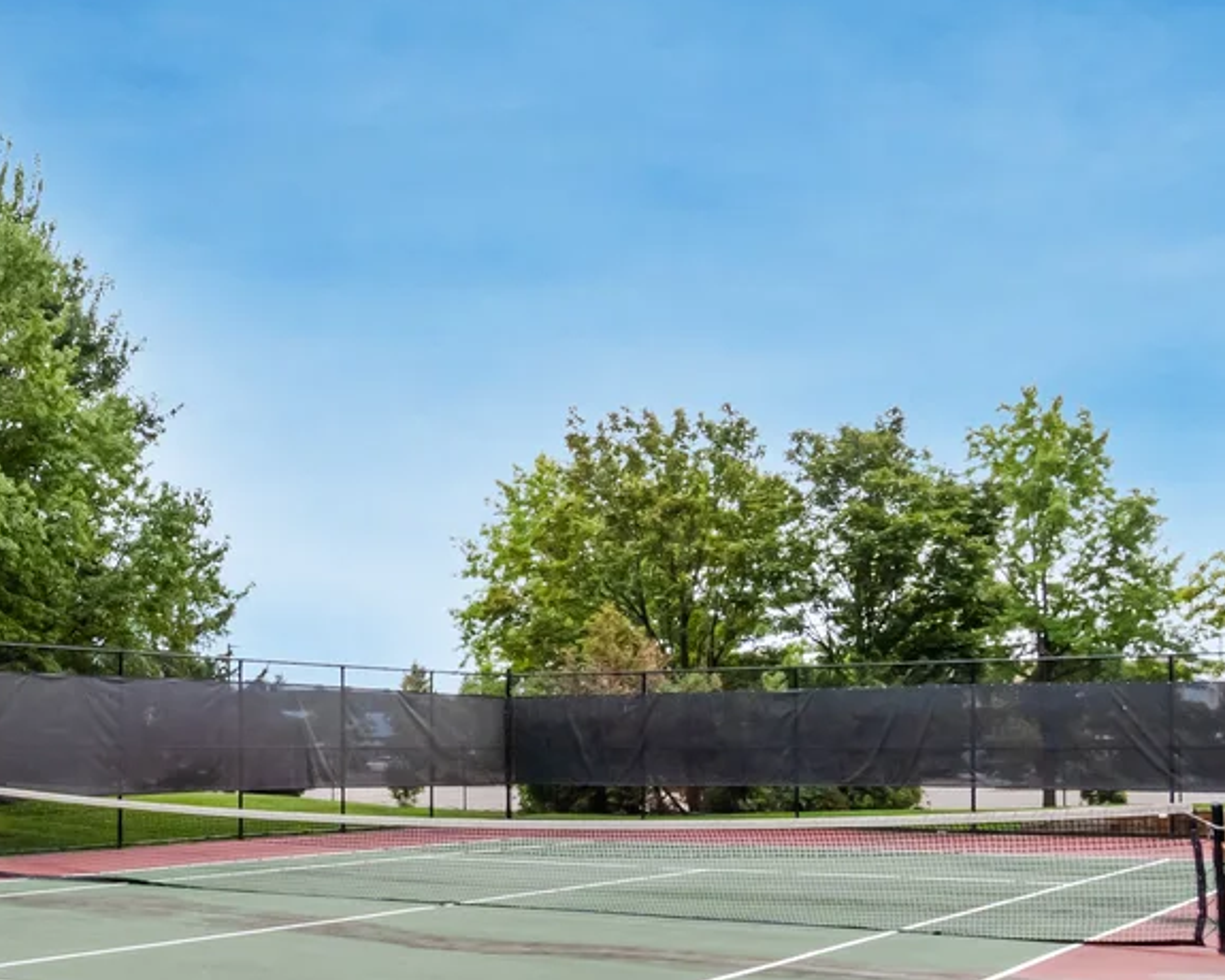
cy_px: 735
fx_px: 1704
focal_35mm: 47
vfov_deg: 31.5
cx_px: 219
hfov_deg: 37.9
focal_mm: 10
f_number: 16
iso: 100
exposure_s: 1/50
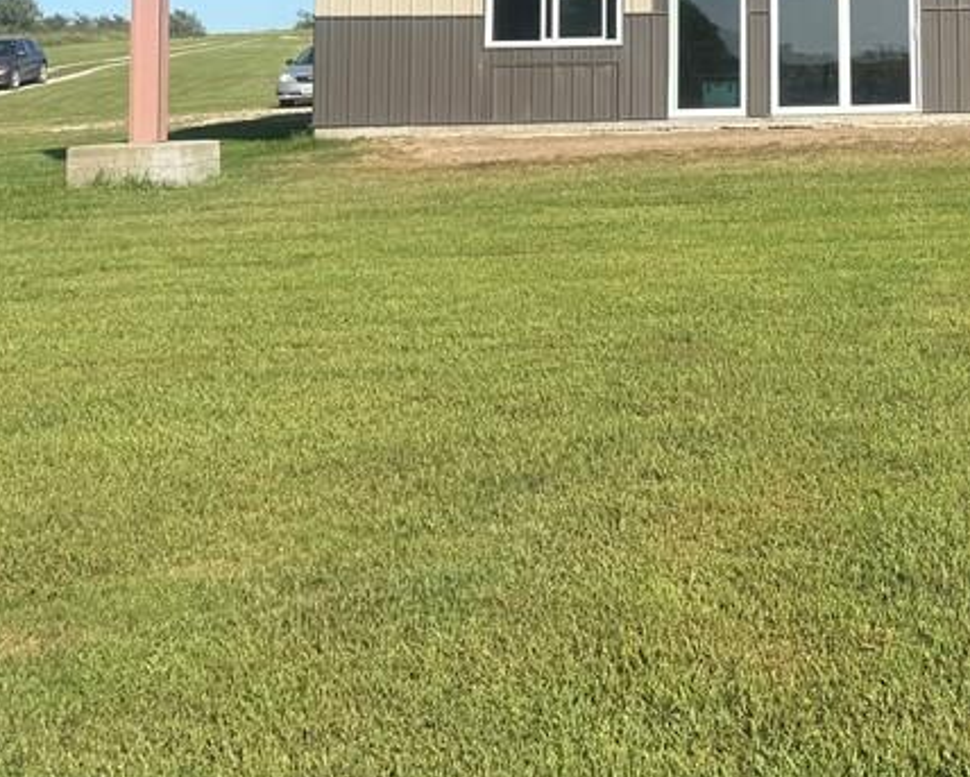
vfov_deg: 25.3
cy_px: -68
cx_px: 1004
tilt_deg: +4.7
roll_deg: +0.7
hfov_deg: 30.8
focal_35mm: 56
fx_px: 1609
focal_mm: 6.76
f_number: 1.78
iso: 80
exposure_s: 1/3759
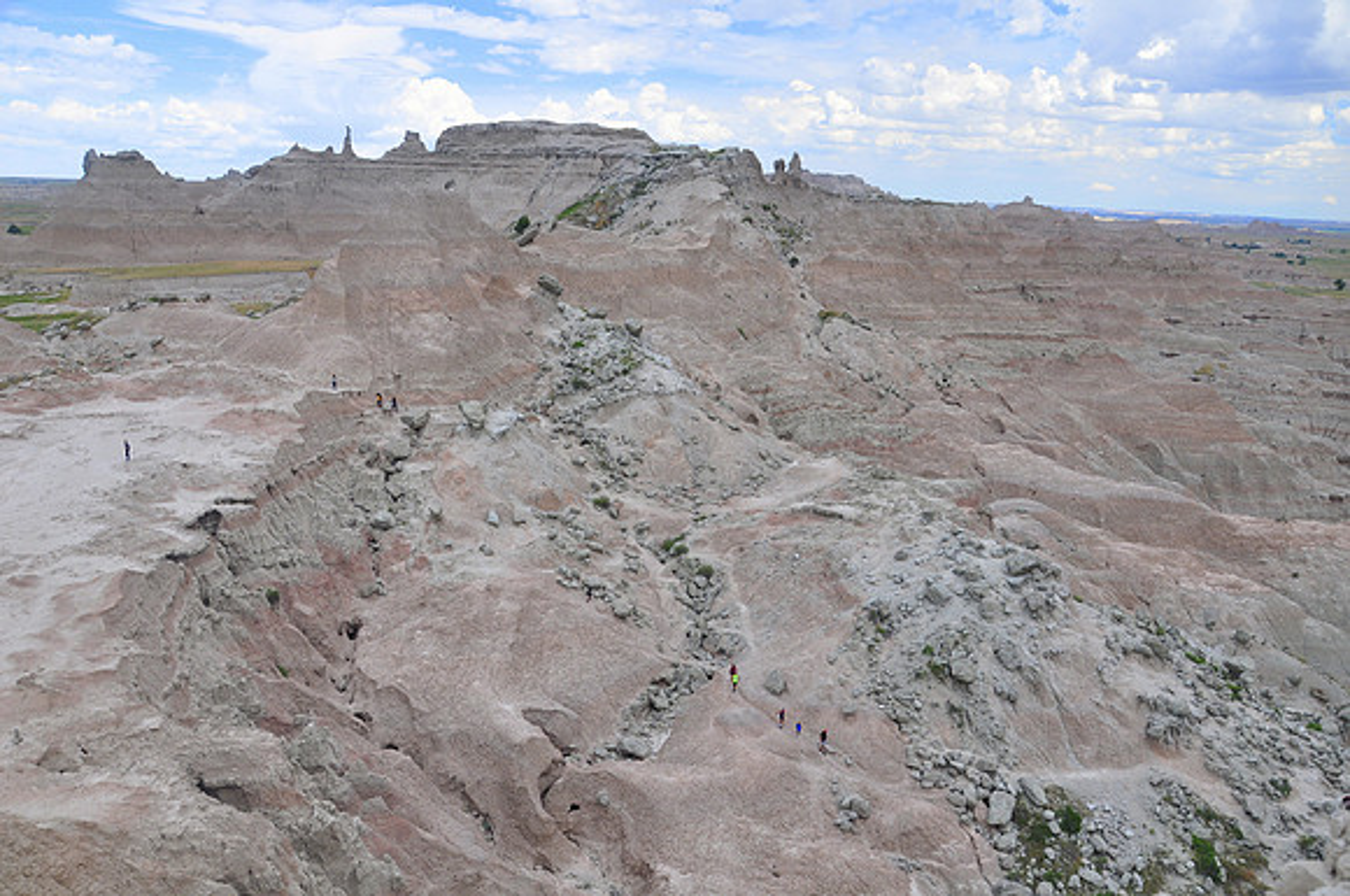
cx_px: 675
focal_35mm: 27
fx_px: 1011
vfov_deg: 47.8
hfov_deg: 67.5
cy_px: 448
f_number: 7.1
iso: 200
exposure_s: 1/200
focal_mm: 18
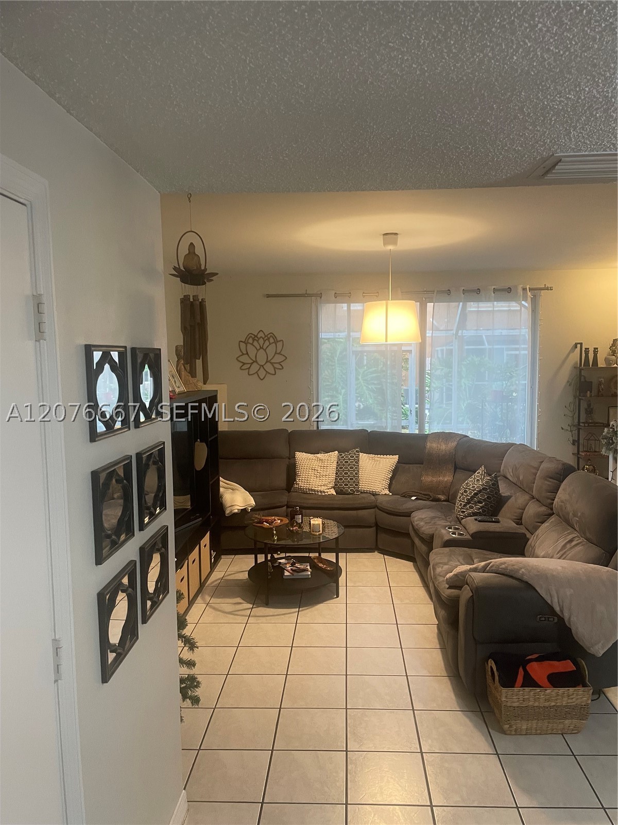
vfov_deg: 67.3
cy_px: 412
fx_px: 619
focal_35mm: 26
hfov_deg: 53.1
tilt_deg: -5.3
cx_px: 309
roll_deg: +1.2
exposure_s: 1/60
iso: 200
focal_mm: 4.2
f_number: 1.6
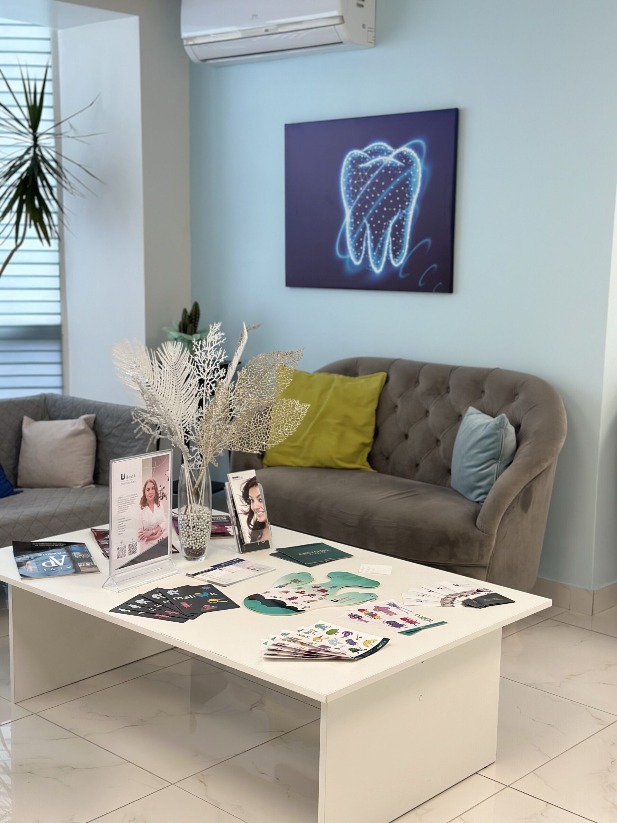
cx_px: 308
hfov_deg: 30.3
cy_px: 412
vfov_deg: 39.7
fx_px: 1141
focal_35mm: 48
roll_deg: -0.5
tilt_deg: -8.1
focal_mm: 6.86
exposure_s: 1/100
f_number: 1.78
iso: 100
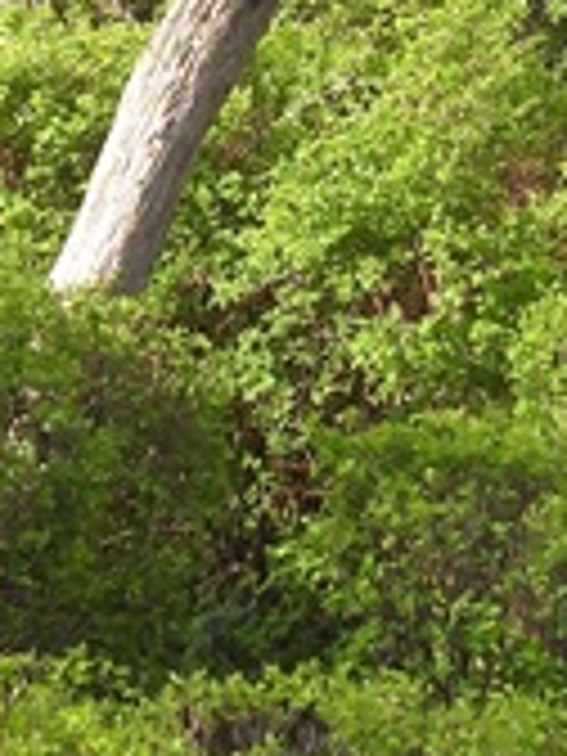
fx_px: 6246
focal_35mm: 286
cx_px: 292
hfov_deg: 5.2
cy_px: -378
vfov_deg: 6.8
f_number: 3.5
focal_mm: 10.7
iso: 100
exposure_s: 1/500
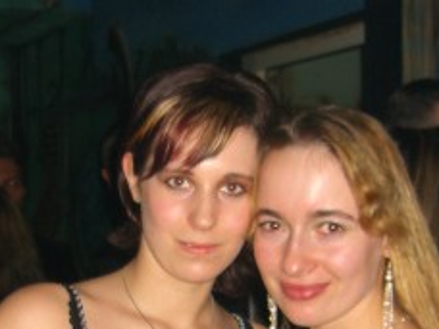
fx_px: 1268
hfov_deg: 19.6
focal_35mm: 100
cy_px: 371
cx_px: 185
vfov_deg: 14.4
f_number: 2.8
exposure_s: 1/60
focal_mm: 7.9
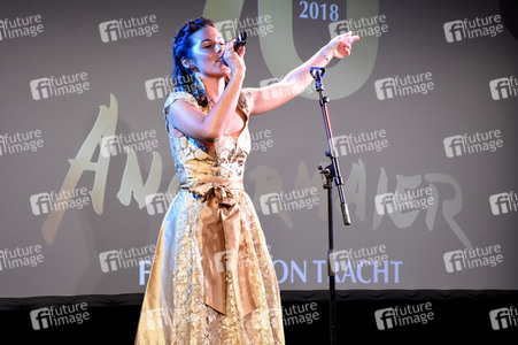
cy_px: 172
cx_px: 259
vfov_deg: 13.8
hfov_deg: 20.6
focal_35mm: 99
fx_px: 1423
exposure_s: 1/100
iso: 2000
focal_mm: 66
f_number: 6.3
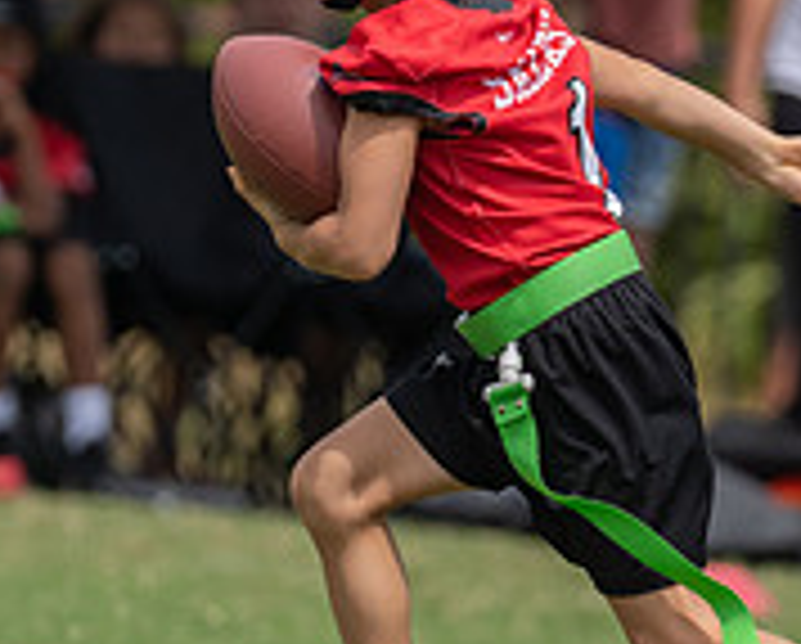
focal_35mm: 837
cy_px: 256
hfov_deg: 2.3
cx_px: 605
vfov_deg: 1.9
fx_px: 19875
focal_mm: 200
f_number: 3.5
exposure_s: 1/1600
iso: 100
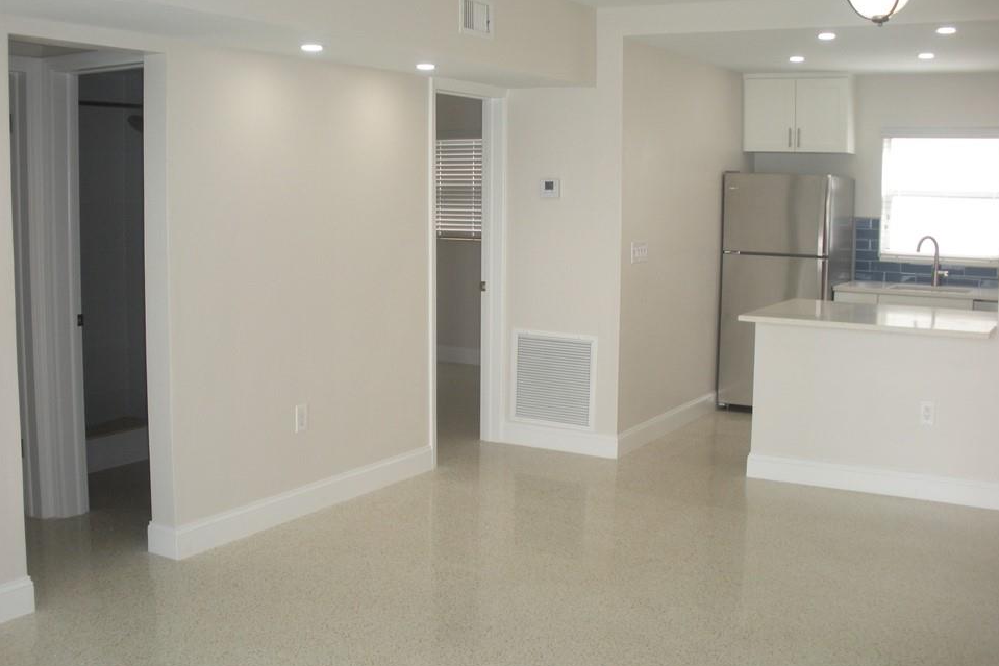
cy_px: 314
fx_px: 1110
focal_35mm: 40
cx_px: 498
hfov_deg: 48.5
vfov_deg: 33.4
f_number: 3.5
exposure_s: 1/78.1
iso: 88
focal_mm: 6.3
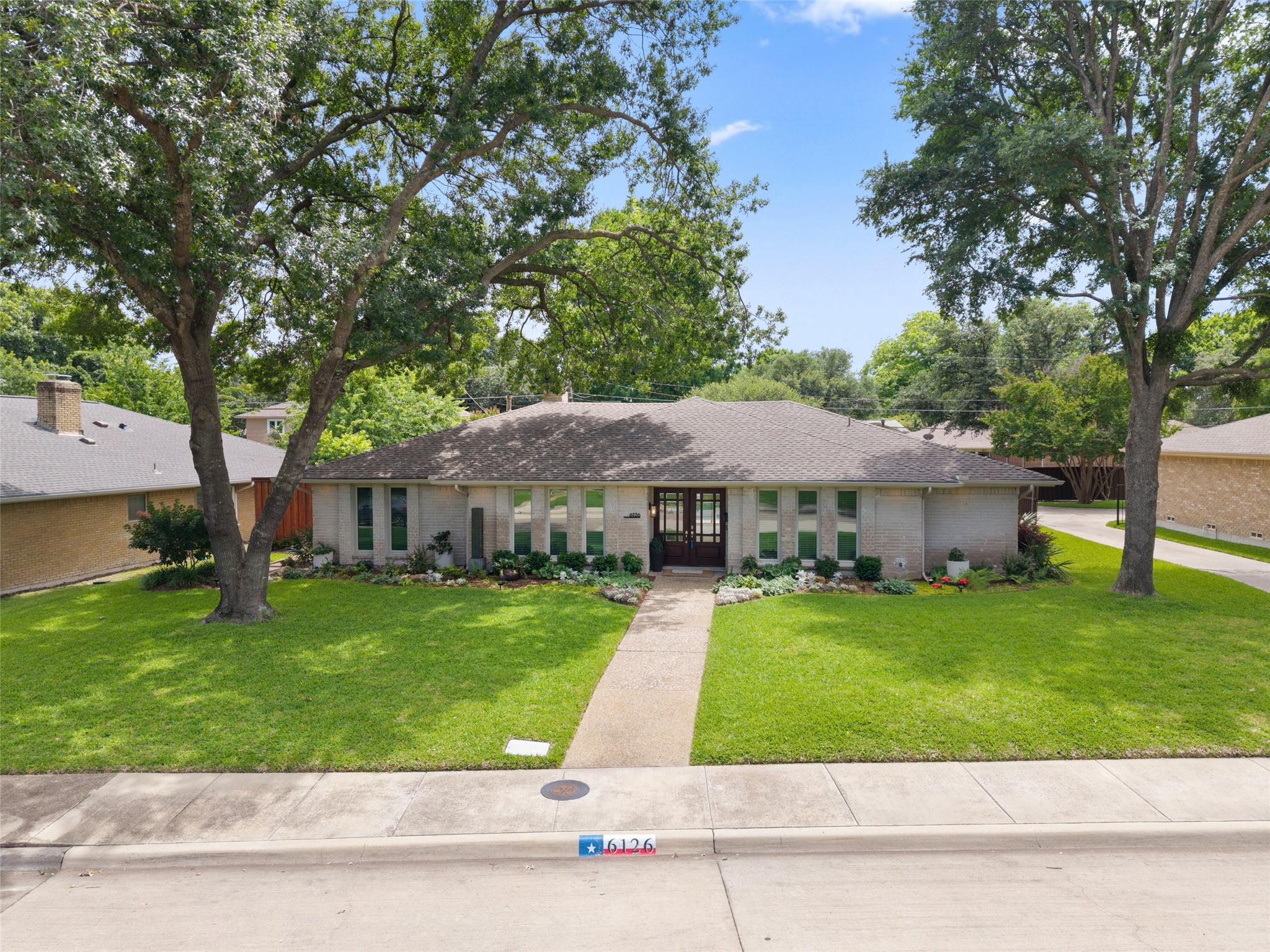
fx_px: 881
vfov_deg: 56.8
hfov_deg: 71.6
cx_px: 635
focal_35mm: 24
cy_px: 476
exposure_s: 1/30
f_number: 1.8
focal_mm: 8.67
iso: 100
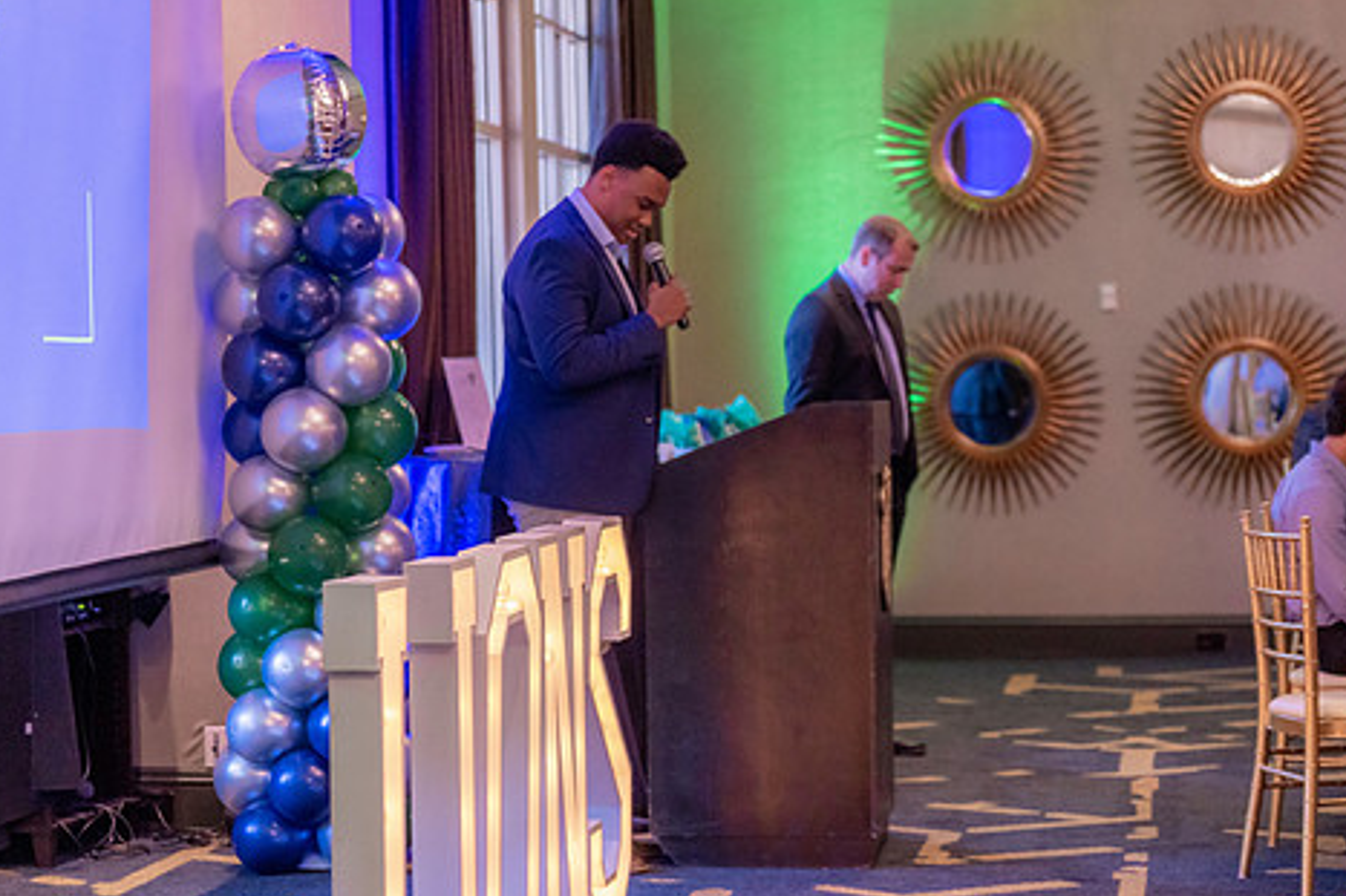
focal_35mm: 87
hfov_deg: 23.4
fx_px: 3252
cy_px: 546
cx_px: 611
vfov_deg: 15.7
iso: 2500
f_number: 2.8
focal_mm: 70
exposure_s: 1/250
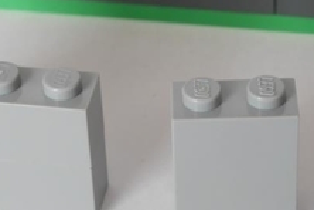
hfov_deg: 13.7
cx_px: 211
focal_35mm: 150
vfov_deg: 9.1
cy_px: 60
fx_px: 1308
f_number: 6.3
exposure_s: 1/60
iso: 400
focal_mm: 20
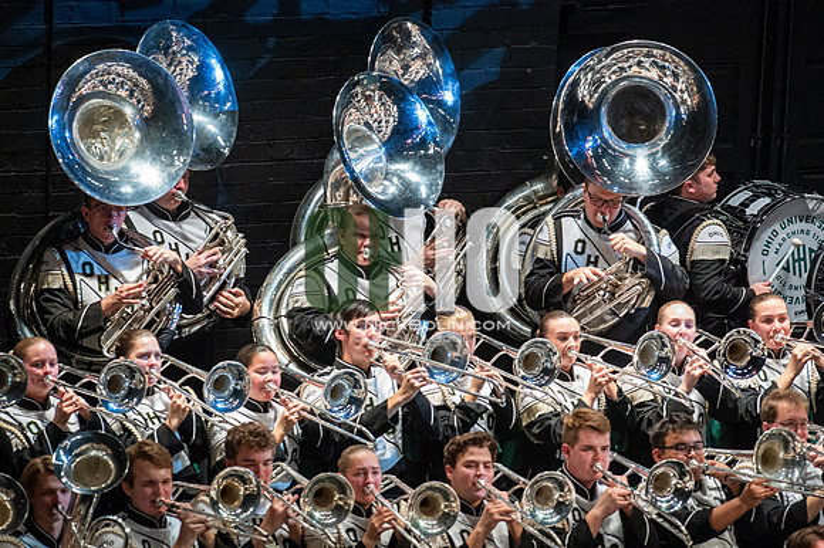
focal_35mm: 300
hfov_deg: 6.9
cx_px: 412
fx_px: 6862
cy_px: 274
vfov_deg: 4.6
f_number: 5.6
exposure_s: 1/400
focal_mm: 300
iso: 5000
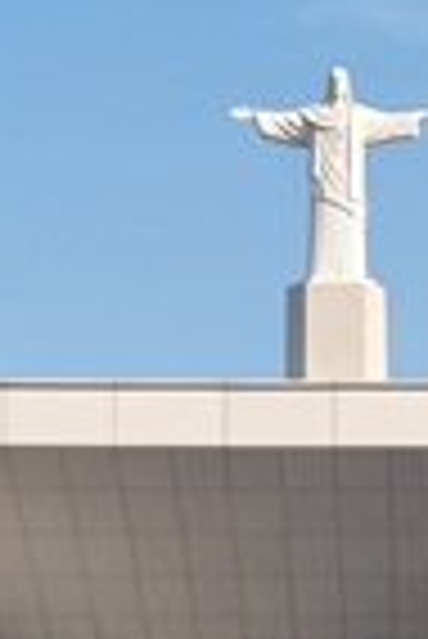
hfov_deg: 10.8
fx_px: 2259
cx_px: 374
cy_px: 461
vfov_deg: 16.1
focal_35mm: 127
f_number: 1.8
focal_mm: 5.4
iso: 50
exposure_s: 1/2625
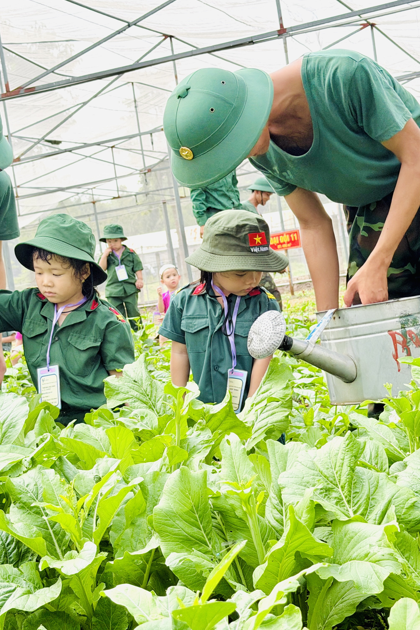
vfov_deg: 30.1
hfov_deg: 20.3
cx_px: 171
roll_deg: +7.3
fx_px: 1172
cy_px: 313
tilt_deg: -1.8
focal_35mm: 67
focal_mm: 6.76
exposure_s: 1/1543
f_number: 1.78
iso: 100
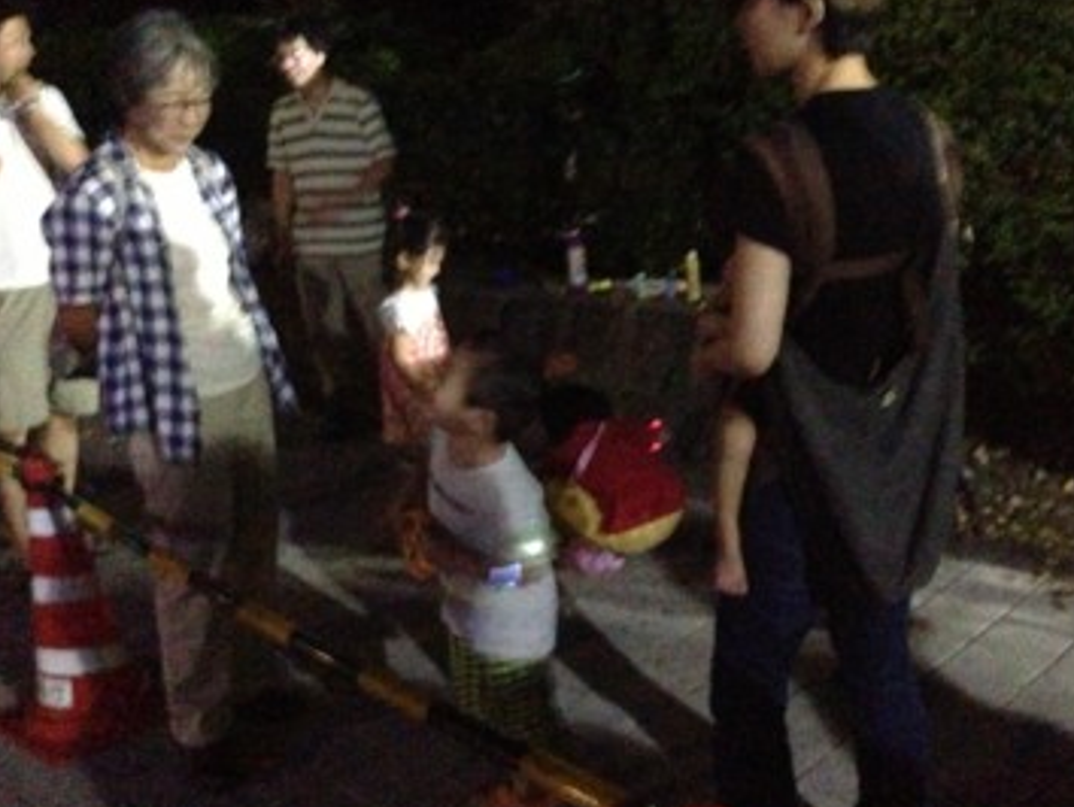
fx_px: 1304
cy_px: 394
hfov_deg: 44.7
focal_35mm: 42
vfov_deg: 34.4
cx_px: 579
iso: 3200
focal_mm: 4.13
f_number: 2.4
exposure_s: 1/15
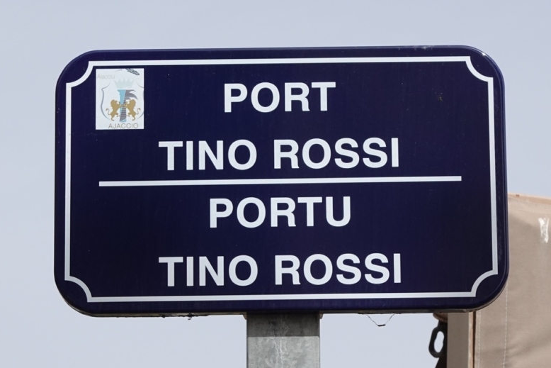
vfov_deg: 7.3
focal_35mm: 187
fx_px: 2862
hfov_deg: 11.0
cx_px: 312
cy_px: 247
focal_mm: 35.31
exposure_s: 1/800
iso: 100
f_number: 4
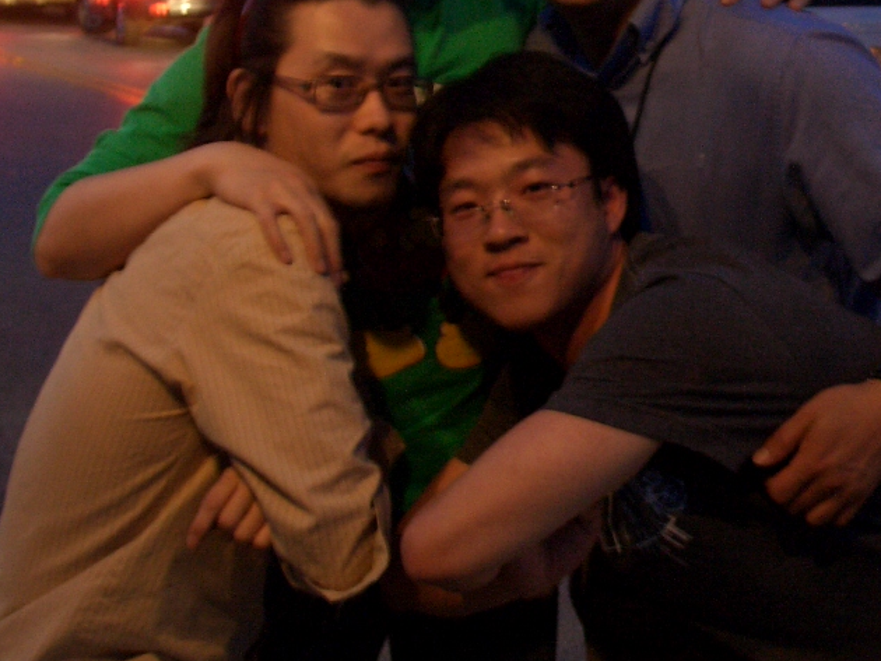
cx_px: 478
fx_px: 1706
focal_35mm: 67
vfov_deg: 21.9
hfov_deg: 28.9
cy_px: 239
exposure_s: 1/8
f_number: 2.8
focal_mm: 7.1
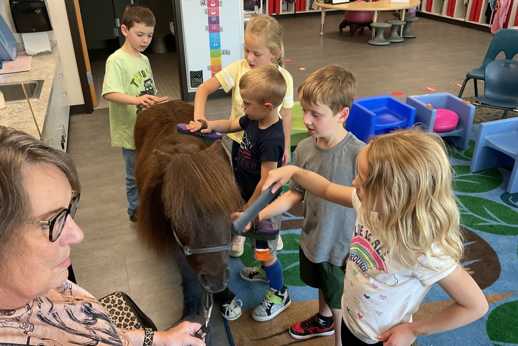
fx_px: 446
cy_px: 170
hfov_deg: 60.3
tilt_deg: -27.6
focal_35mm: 31
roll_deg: +1.5
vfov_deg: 42.3
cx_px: 255
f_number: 1.8
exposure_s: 1/60
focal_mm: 3
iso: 125
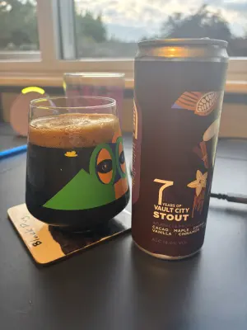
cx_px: 124
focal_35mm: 26
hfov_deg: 53.1
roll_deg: -1.0
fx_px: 247
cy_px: 165
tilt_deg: -20.7
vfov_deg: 67.3
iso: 320
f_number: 1.6
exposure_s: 1/60
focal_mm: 5.96
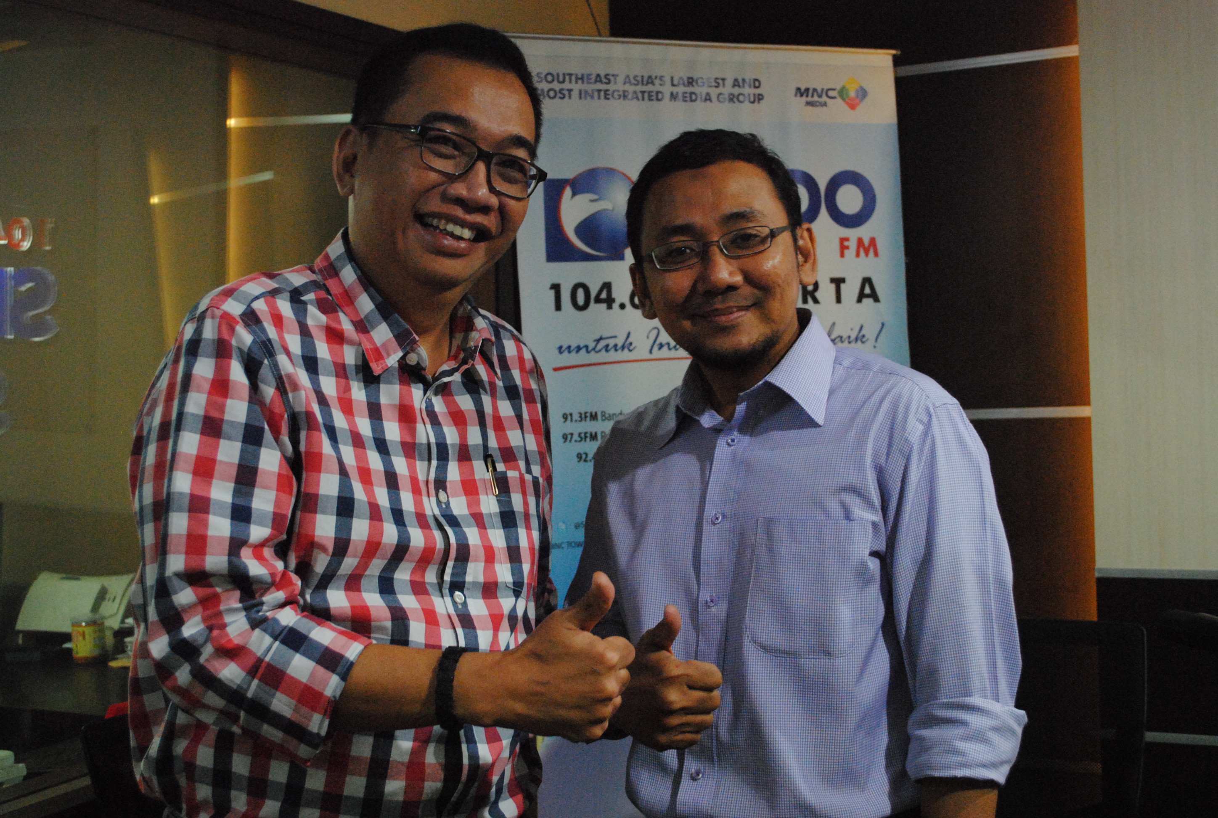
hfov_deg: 43.5
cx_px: 609
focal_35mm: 45
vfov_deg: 30.0
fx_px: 1526
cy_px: 409
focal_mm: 30
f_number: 4.5
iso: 1600
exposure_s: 1/13
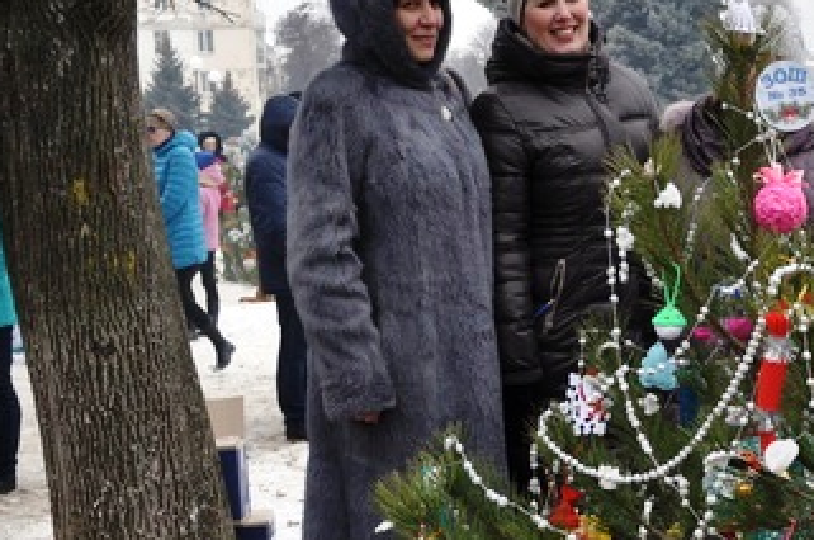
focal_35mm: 70
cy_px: 499
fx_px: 1580
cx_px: 667
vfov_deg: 19.0
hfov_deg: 28.2
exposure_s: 1/125
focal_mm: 20
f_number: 5.6
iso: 200
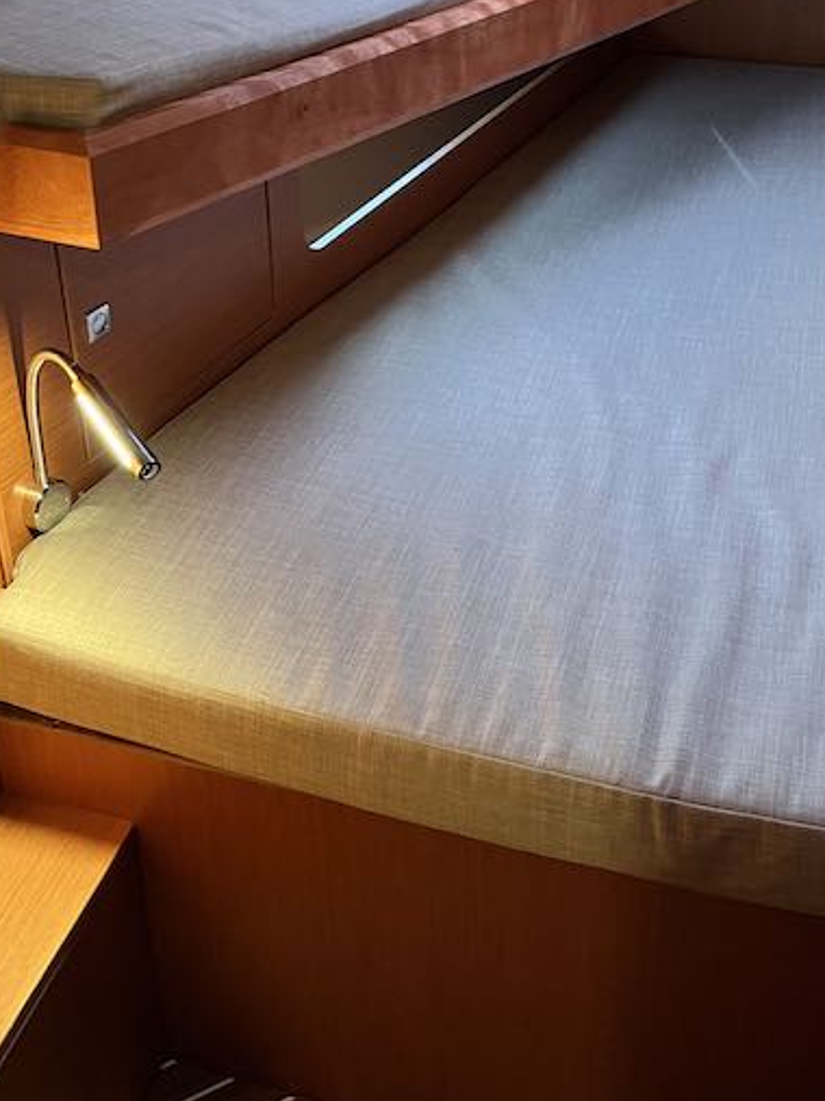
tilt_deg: -26.7
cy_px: 284
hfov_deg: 35.1
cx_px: 417
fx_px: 1303
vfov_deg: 44.4
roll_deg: +3.0
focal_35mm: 41
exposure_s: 1/60
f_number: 1.6
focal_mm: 5.1
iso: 400
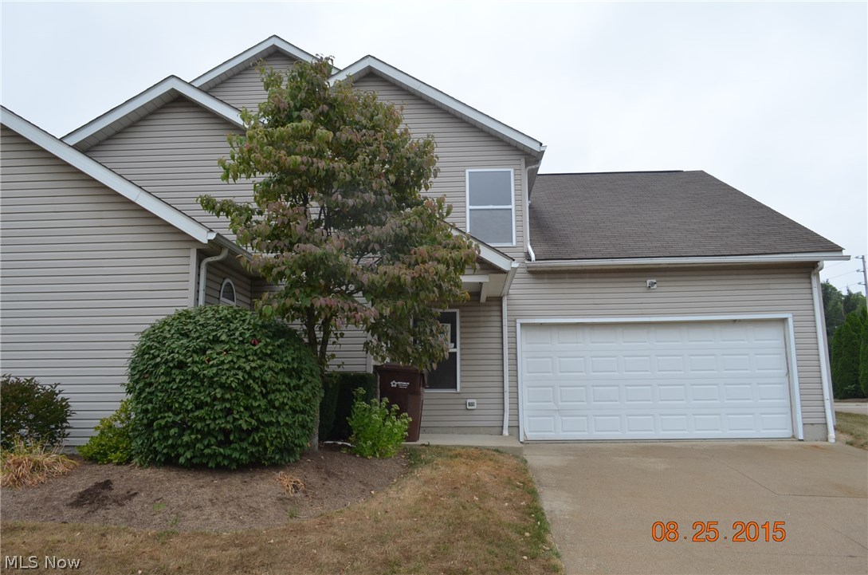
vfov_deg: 47.7
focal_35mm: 27
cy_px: 288
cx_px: 434
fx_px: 650
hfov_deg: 67.5
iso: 200
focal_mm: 18
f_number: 6.3
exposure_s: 1/160
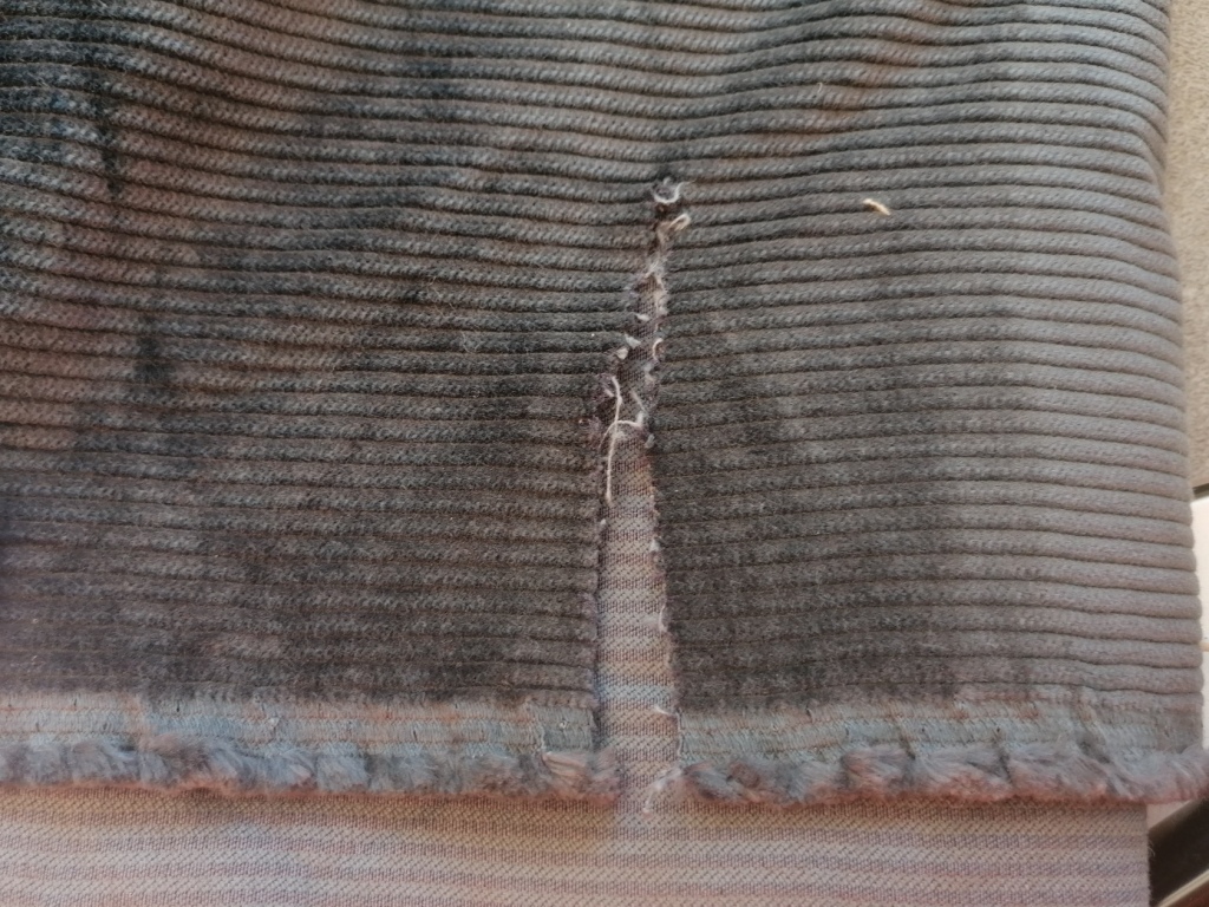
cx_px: 604
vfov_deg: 51.4
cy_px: 454
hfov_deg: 65.3
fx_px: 943
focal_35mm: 27
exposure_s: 1/50
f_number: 1.8
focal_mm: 4.75
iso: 64
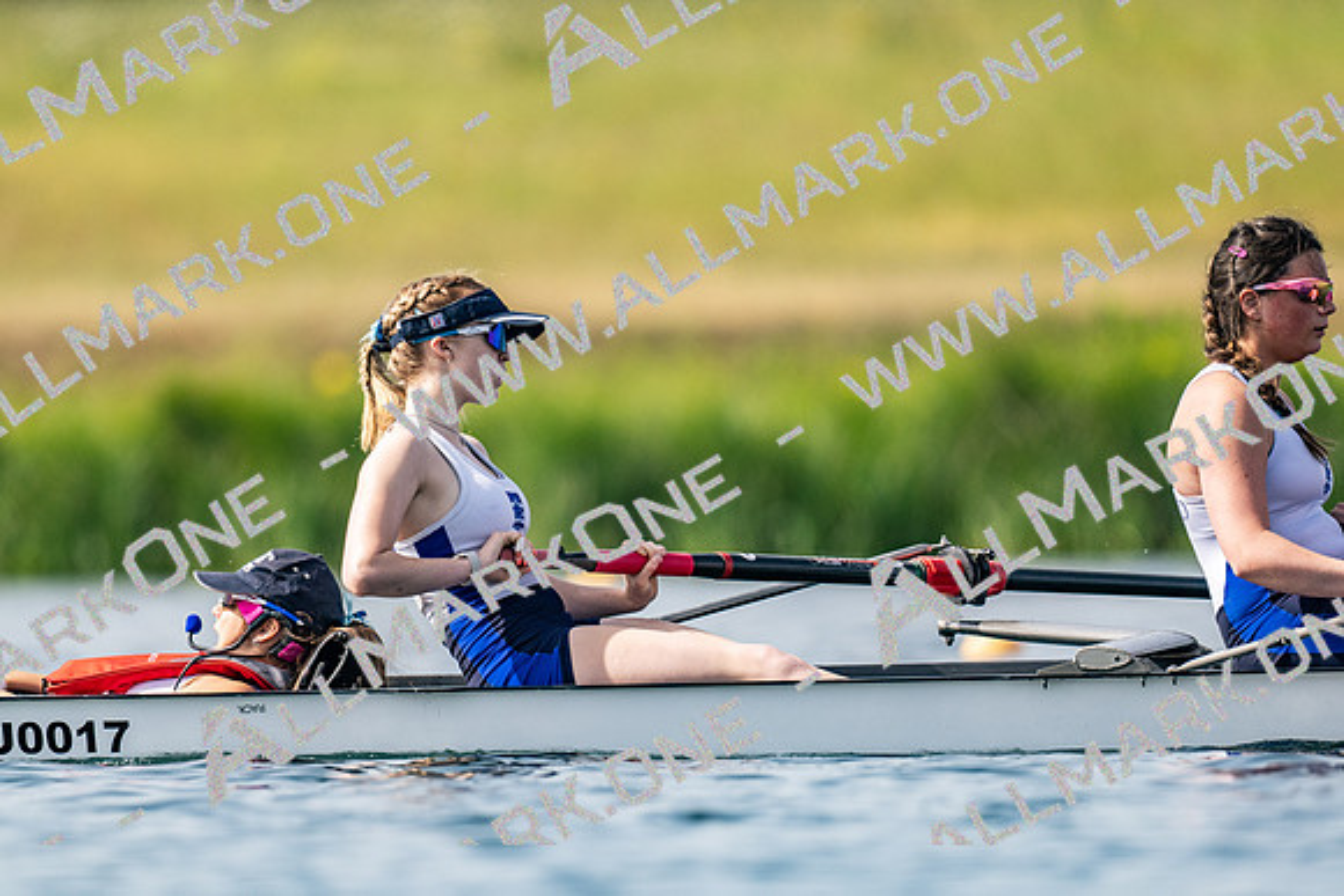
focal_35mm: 900
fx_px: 33624
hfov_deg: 2.3
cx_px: 672
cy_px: 448
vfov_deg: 1.5
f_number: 4
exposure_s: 1/2500
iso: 180
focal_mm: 600
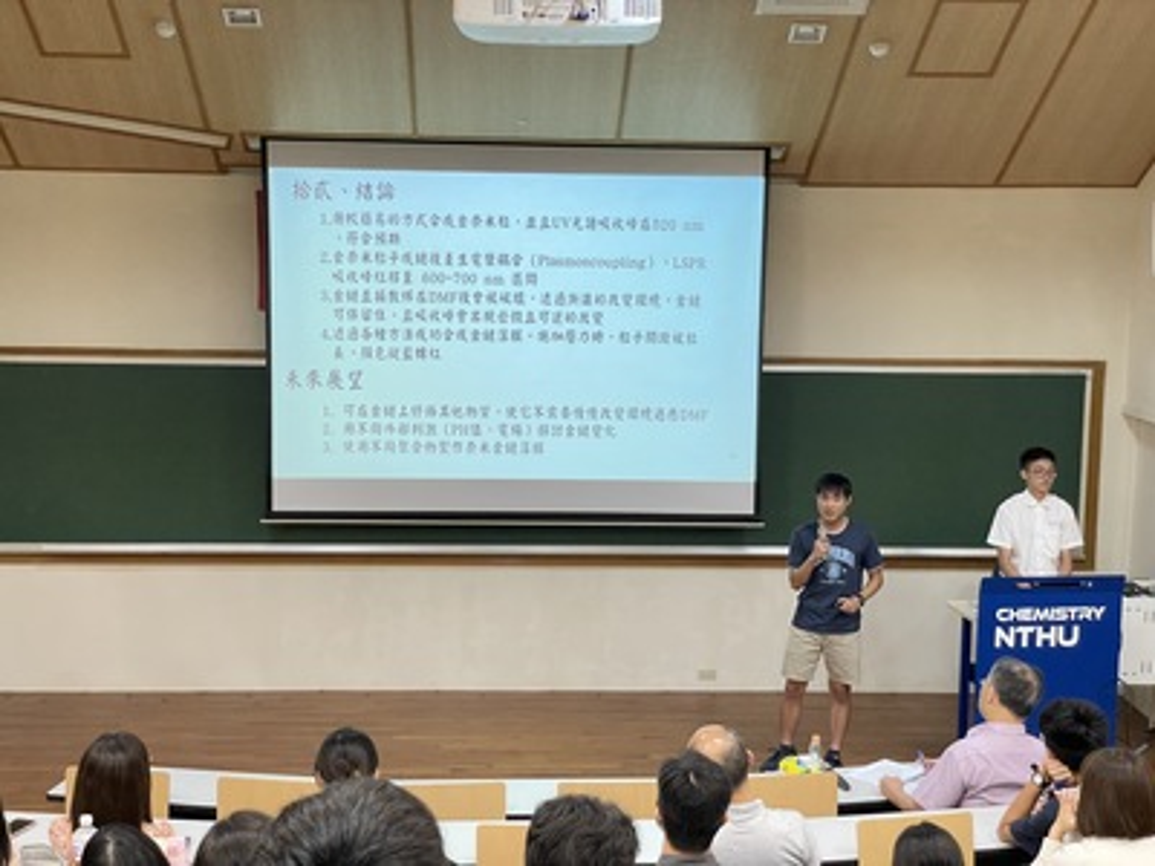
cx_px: 578
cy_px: 433
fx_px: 1735
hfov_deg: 36.8
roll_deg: -0.9
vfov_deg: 28.0
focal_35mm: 52
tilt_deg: -6.7
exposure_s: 1/60
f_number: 2
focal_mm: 6
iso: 200
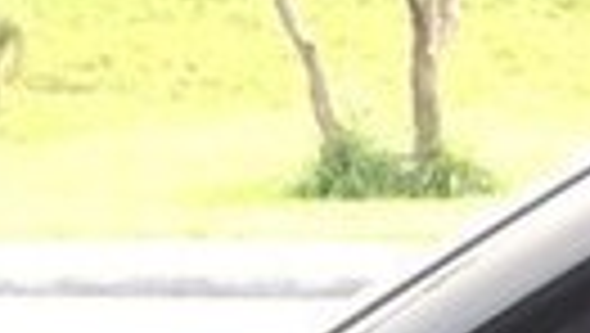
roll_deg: -1.7
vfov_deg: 7.0
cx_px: 721
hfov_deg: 13.1
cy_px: 916
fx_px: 2490
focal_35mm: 159
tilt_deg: -22.6
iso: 40
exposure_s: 1/100
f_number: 2.2
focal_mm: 4.15
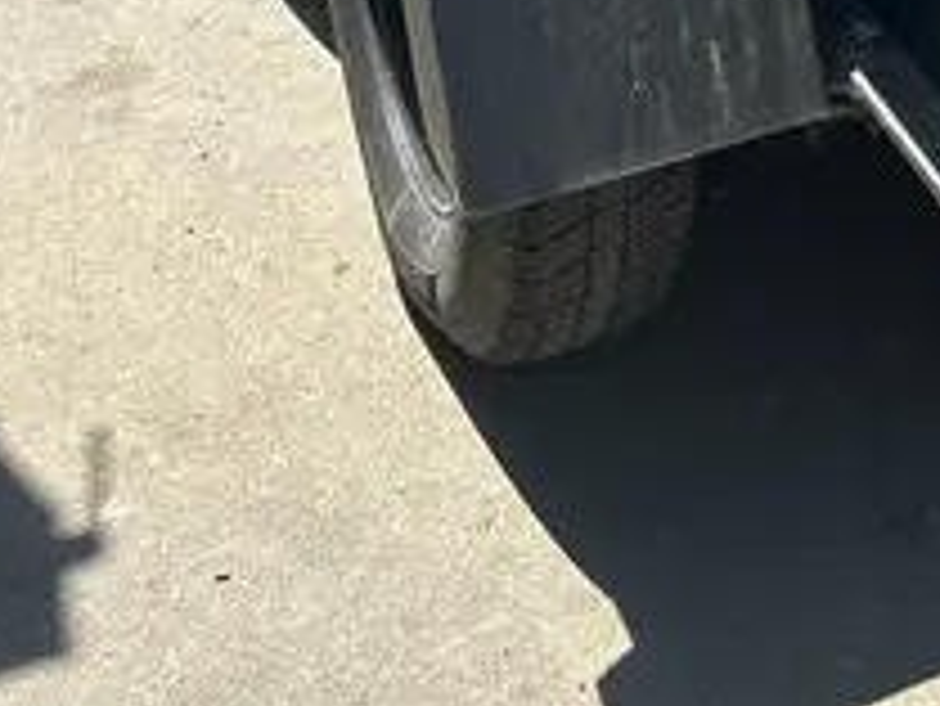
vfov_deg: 14.0
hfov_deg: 19.8
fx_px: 2473
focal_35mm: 91
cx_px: 1210
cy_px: -654
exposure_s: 1/2008
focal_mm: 5.7
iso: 50
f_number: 1.5
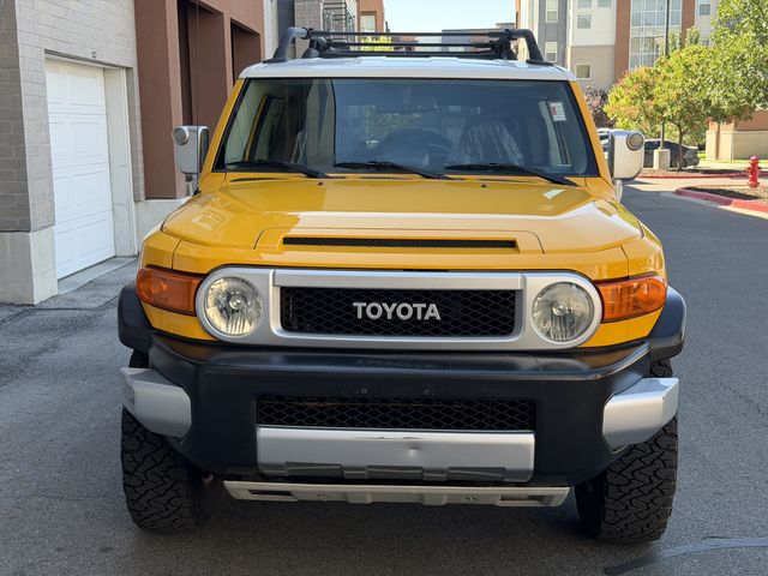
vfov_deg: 30.3
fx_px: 1065
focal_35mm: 48
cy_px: 288
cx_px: 384
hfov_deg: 39.7
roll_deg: +0.3
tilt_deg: -8.4
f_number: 1.78
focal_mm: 6.76
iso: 64
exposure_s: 1/400
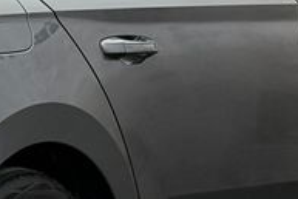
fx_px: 2195
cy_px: 218
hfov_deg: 7.6
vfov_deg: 5.2
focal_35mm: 265
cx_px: -164
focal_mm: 6.76
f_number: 1.78
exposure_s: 1/60
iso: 200
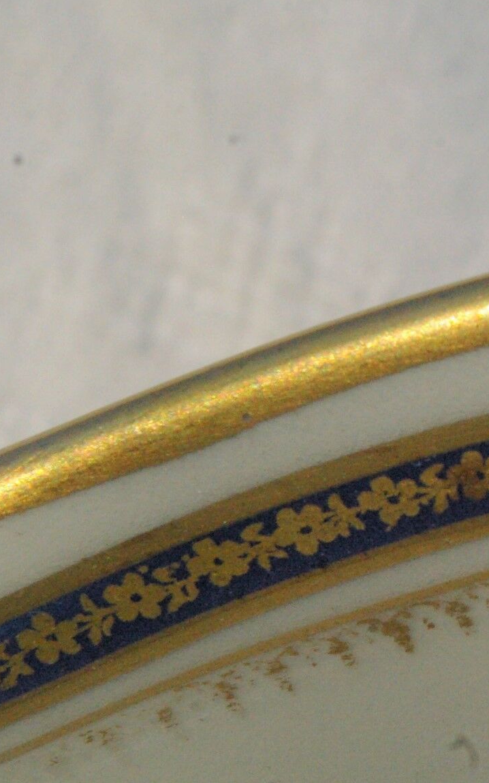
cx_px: 759
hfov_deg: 12.0
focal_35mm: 104
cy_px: 516
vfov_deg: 20.0
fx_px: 2218
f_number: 11
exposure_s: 1/1000
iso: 1600
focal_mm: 26
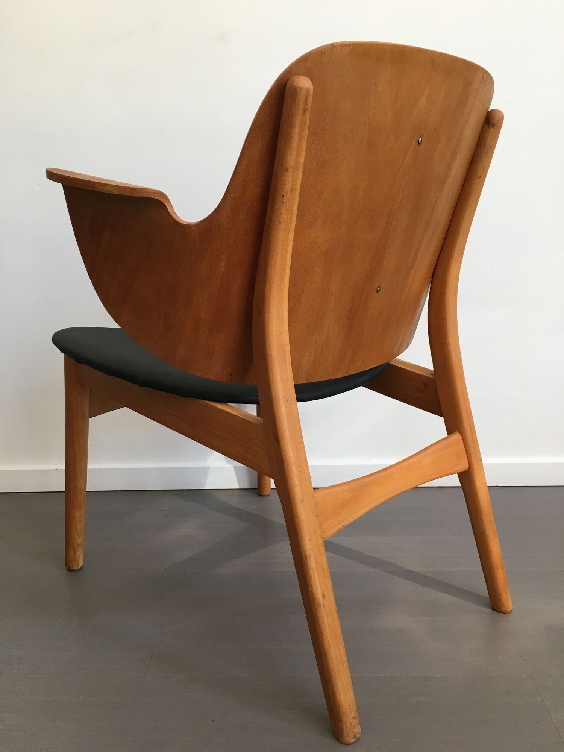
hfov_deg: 48.2
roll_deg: +1.8
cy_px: 376
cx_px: 282
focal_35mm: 29
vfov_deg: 61.7
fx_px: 630
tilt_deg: -13.6
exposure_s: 1/33
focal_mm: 4.15
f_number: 2.2
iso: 50
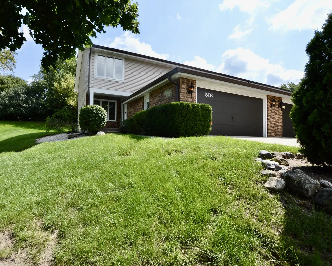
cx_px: 148
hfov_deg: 89.3
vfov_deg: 77.0
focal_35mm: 17
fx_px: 167
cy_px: 133
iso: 100
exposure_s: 1/250
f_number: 8
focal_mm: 10
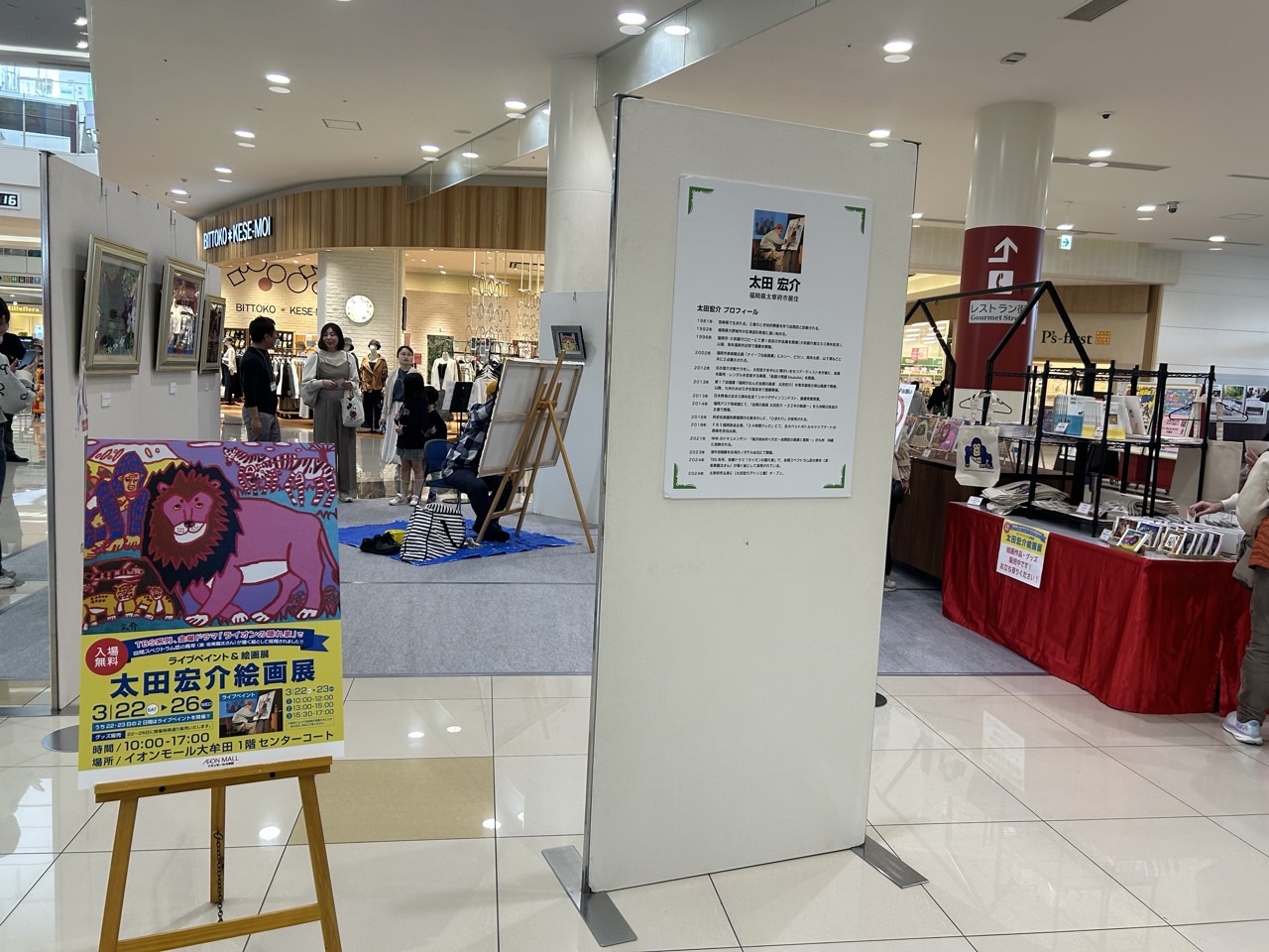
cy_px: 476
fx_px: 953
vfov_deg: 53.1
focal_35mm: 26
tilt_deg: -6.6
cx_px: 634
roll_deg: -2.7
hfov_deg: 67.3
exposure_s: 1/120
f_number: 1.5
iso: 80
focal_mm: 5.7
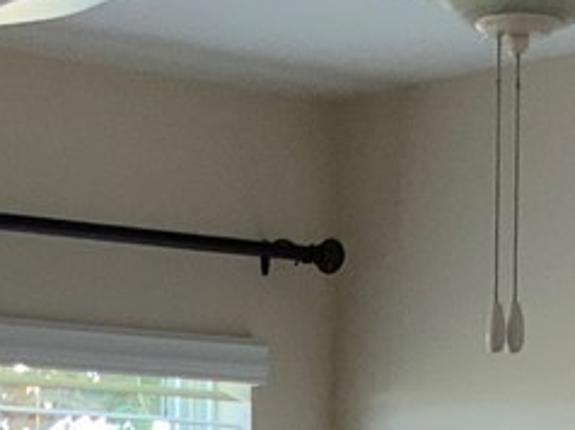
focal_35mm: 195
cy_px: 1048
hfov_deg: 10.0
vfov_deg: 7.1
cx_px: -51
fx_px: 3236
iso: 64
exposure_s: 1/120
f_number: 1.8
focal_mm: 3
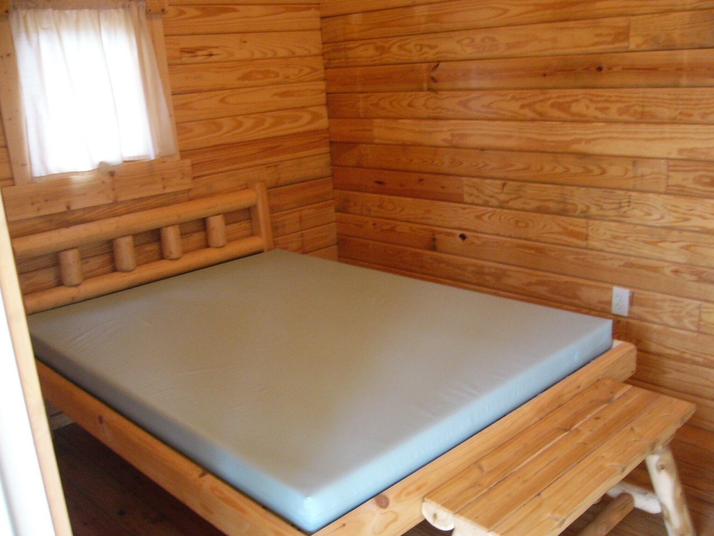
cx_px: 357
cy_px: 268
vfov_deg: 40.7
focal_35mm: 35
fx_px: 722
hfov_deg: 52.6
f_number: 2.8
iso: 200
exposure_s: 1/15
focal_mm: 5.8
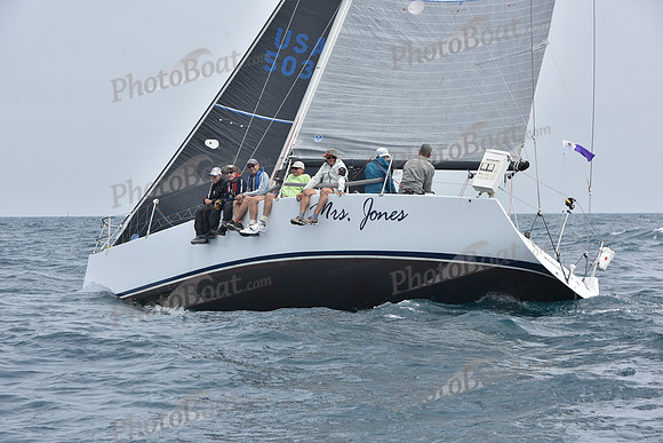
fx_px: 2063
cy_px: 222
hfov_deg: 18.3
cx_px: 332
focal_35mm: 112
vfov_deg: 12.2
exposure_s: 1/800
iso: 250
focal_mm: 112
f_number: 10
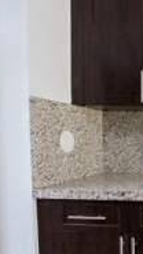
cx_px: 228
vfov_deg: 52.4
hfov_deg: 23.3
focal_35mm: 38
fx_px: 256
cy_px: 154
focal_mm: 14
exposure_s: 1/50
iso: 10000
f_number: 4
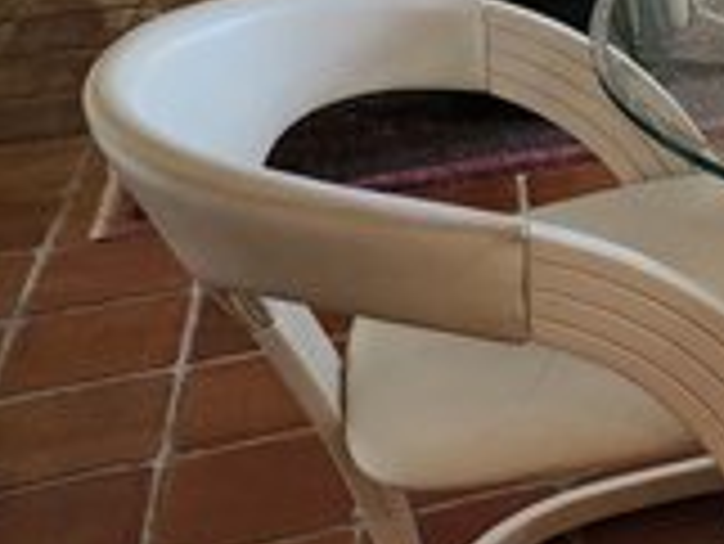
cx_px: 1221
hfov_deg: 19.9
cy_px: 227
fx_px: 1633
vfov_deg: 18.9
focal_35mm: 78
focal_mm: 6.4
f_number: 1.8
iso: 800
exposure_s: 1/120
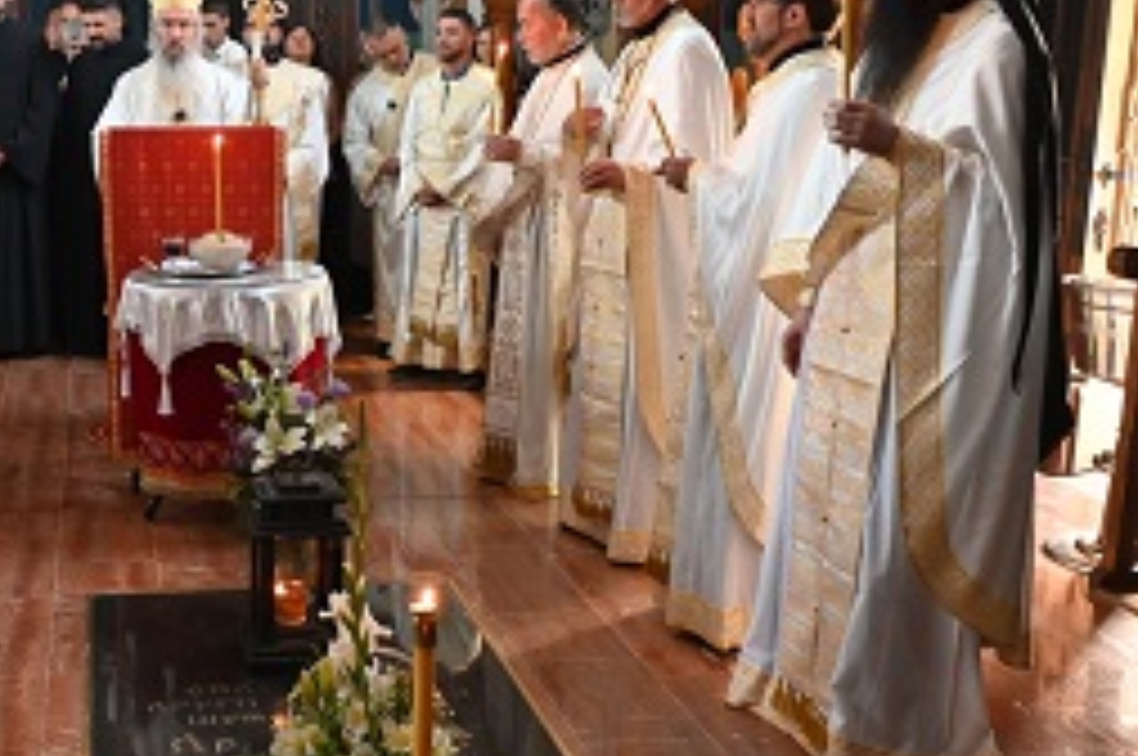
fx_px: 1547
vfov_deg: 27.4
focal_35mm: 49
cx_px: 306
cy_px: 410
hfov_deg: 39.5
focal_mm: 21
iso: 3200
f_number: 3.8
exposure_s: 1/100
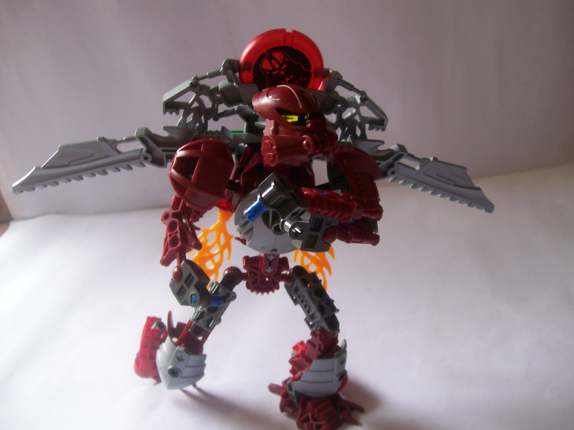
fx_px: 597
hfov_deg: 51.4
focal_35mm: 36
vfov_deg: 39.7
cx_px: 287
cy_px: 215
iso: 80
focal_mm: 6
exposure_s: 1/75.4
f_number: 2.7
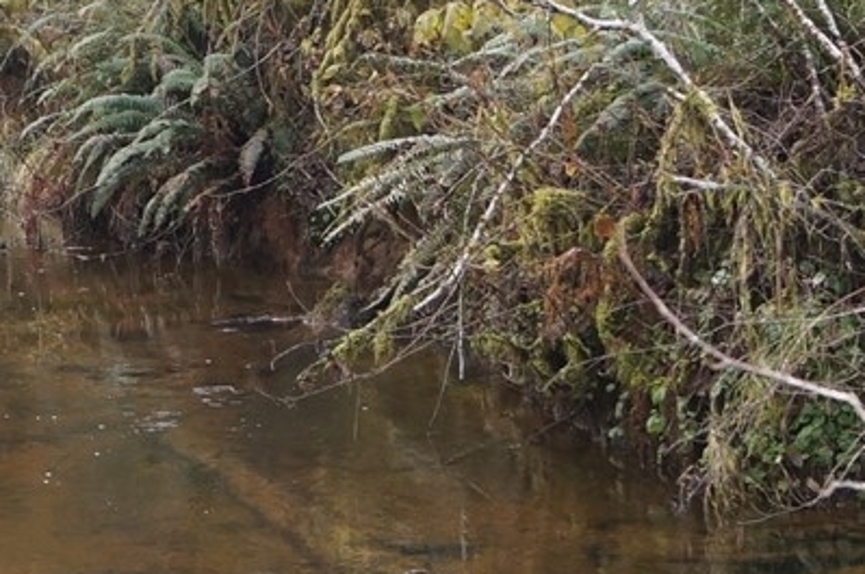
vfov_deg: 11.9
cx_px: -69
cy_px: 194
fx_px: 2760
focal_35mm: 115
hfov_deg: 17.3
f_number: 4
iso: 400
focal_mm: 18
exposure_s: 1/160
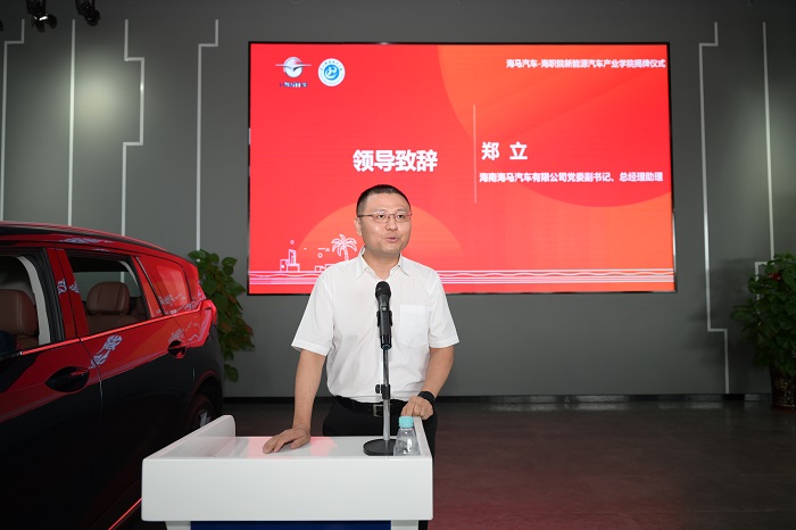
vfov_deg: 53.1
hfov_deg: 73.8
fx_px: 530
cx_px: 398
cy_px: 265
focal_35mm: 24
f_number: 2.8
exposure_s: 1/160
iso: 400
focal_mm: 24
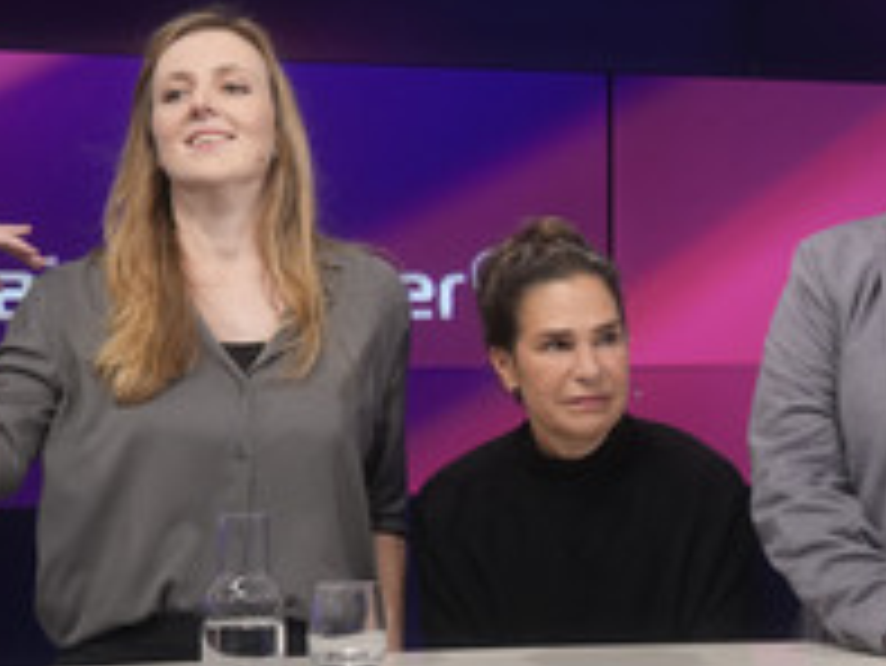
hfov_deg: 19.2
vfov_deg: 14.9
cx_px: 915
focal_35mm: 99
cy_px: 405
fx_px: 2535
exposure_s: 1/250
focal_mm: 30
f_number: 2.2
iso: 640
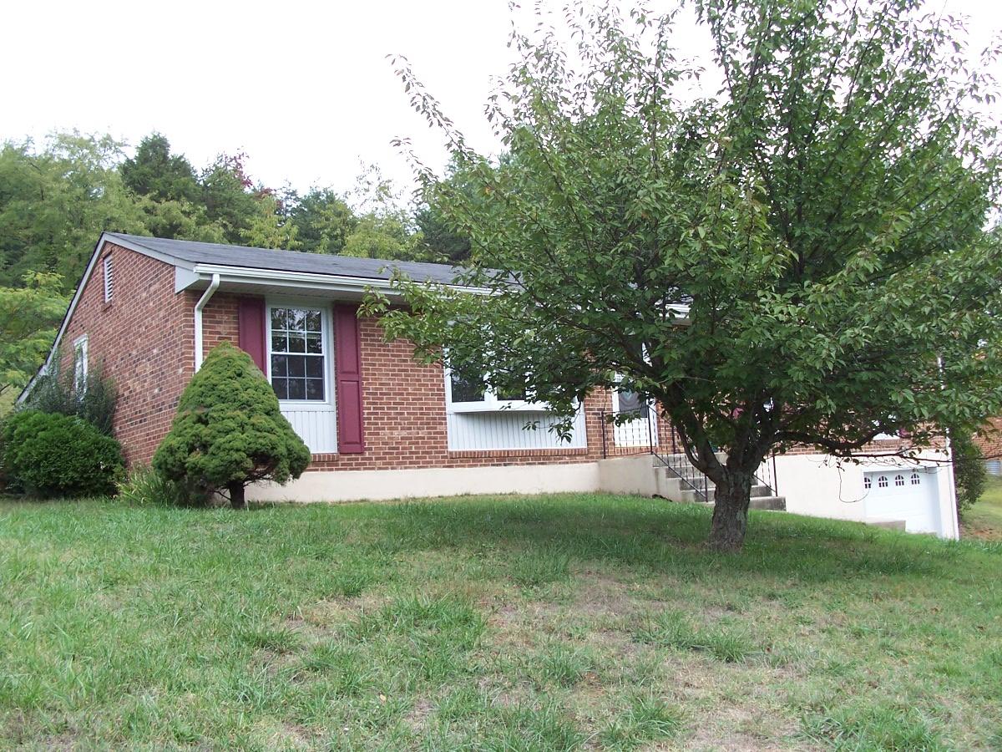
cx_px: 501
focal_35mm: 35
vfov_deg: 40.7
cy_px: 376
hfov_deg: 52.6
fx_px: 1013
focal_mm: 6
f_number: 2.8
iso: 80
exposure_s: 1/350
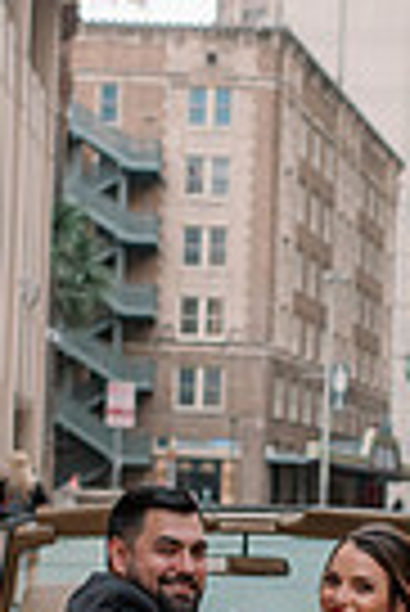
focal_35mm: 116
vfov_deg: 17.4
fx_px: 1976
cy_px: 540
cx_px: 257
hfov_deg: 11.8
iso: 160
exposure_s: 1/2000
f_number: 2.8
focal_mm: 35
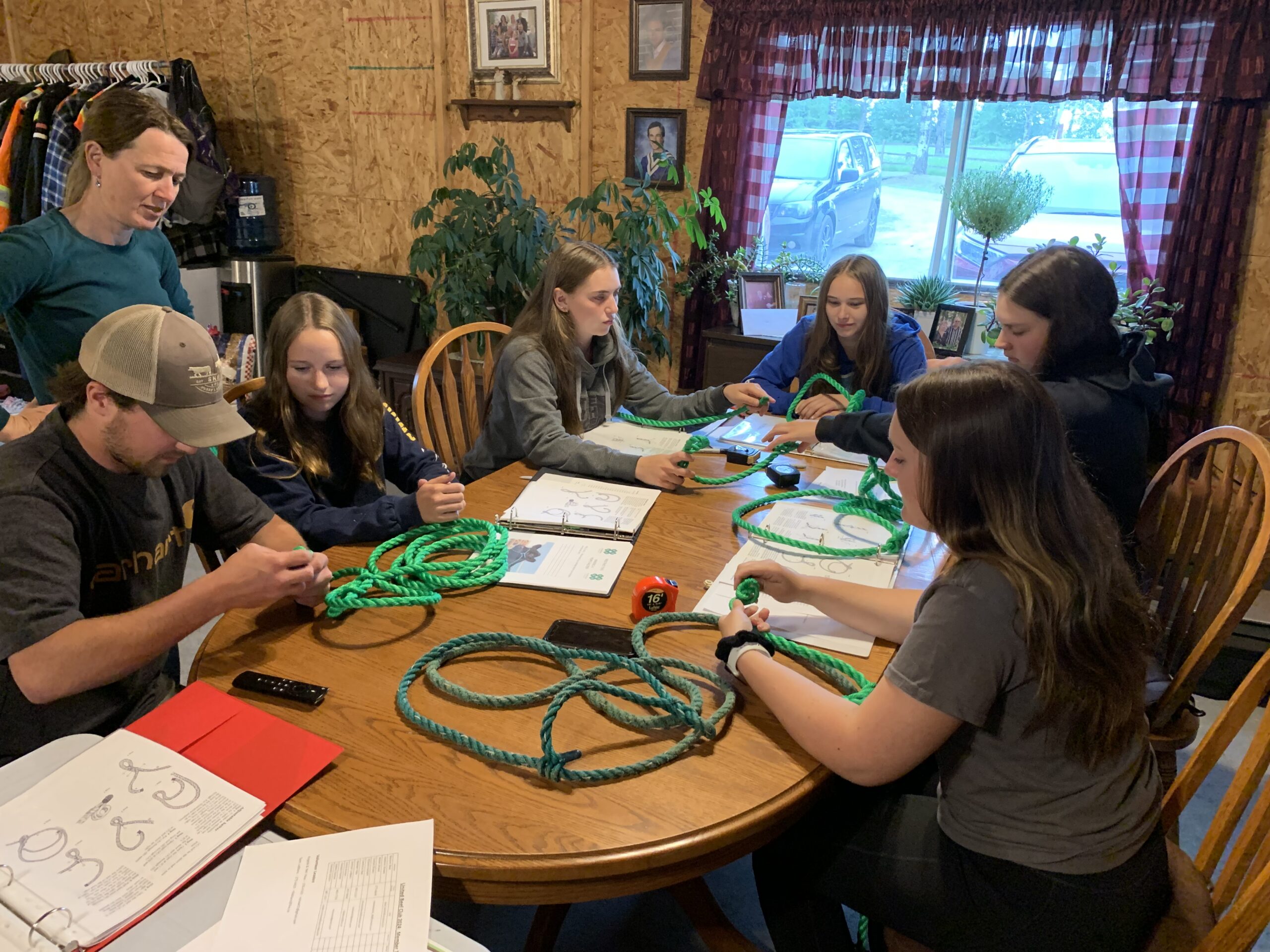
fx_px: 954
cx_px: 635
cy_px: 476
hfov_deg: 67.3
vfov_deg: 53.1
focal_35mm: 26
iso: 400
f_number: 1.8
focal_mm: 4.25
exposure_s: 1/40
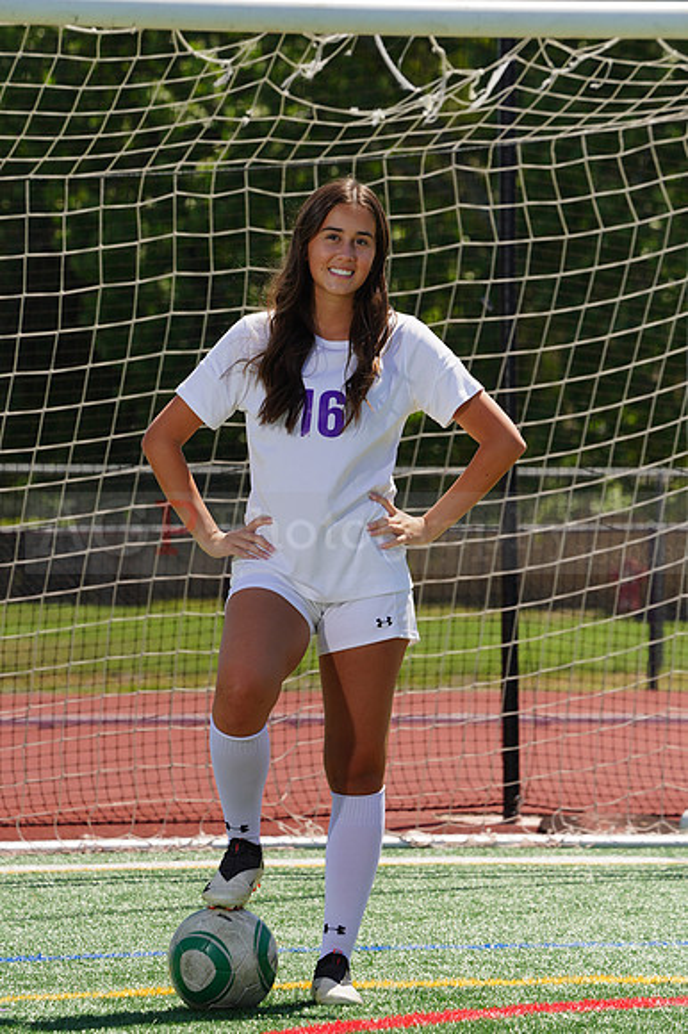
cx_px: 344
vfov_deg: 7.5
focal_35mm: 274
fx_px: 7863
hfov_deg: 5.0
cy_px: 517
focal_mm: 274
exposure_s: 1/250
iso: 200
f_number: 13
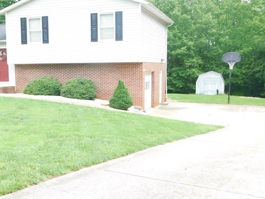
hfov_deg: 39.3
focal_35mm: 48
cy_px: 107
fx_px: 367
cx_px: 92
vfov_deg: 30.3
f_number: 3.5
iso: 125
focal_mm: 6.3
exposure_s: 1/160
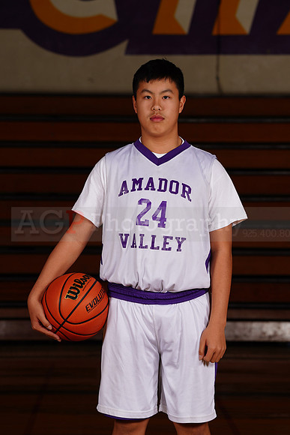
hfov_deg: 7.0
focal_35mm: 196
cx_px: 145
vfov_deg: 10.5
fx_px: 2367
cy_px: 218
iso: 200
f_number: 9
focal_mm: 196
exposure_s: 1/200
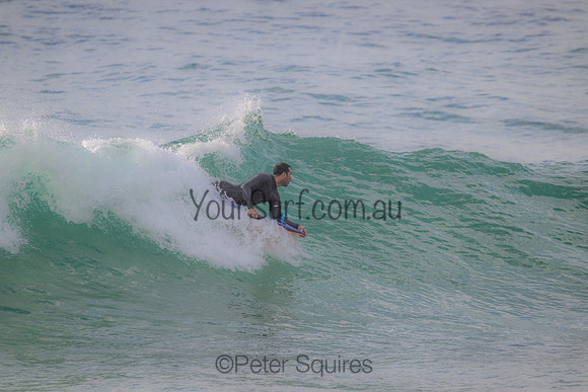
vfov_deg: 1.9
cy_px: 196
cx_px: 294
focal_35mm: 720
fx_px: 11762
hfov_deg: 2.9
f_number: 11
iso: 1400
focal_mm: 720
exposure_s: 1/1600
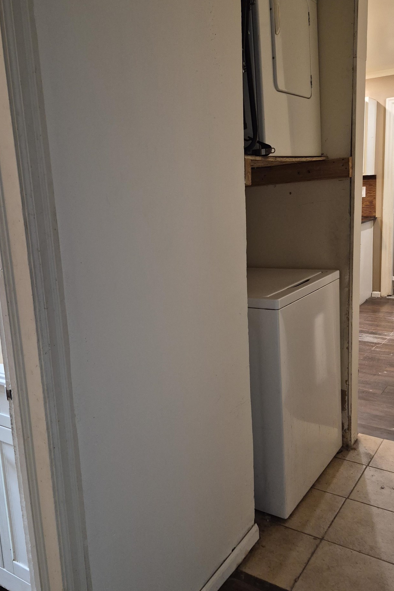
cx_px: 188
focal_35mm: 30
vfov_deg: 61.9
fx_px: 492
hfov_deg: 43.6
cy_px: 295
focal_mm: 5.4
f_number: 1.8
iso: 640
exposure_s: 1/120
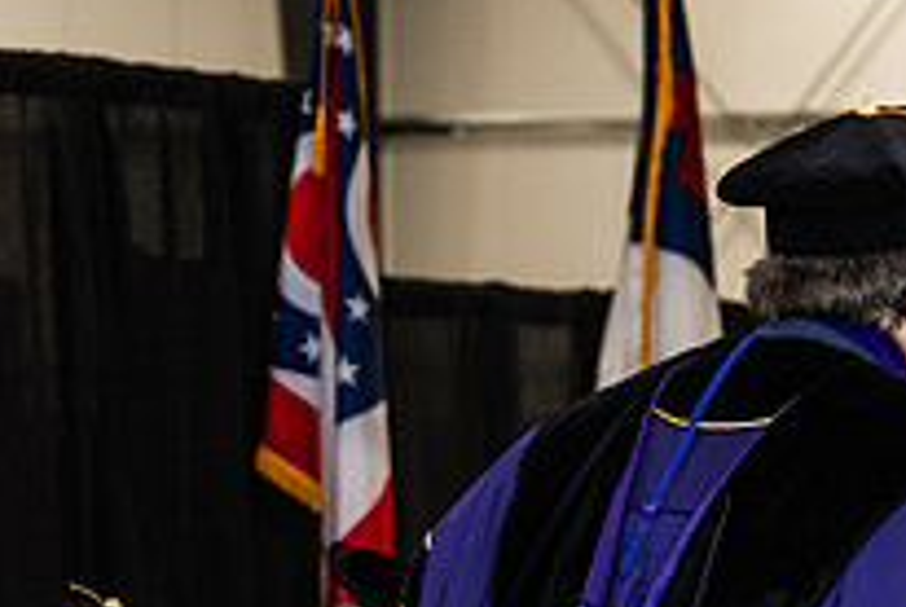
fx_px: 4965
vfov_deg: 6.9
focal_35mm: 197
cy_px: 794
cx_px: 985
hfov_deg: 10.3
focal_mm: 70
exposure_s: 1/200
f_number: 4.5
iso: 1250
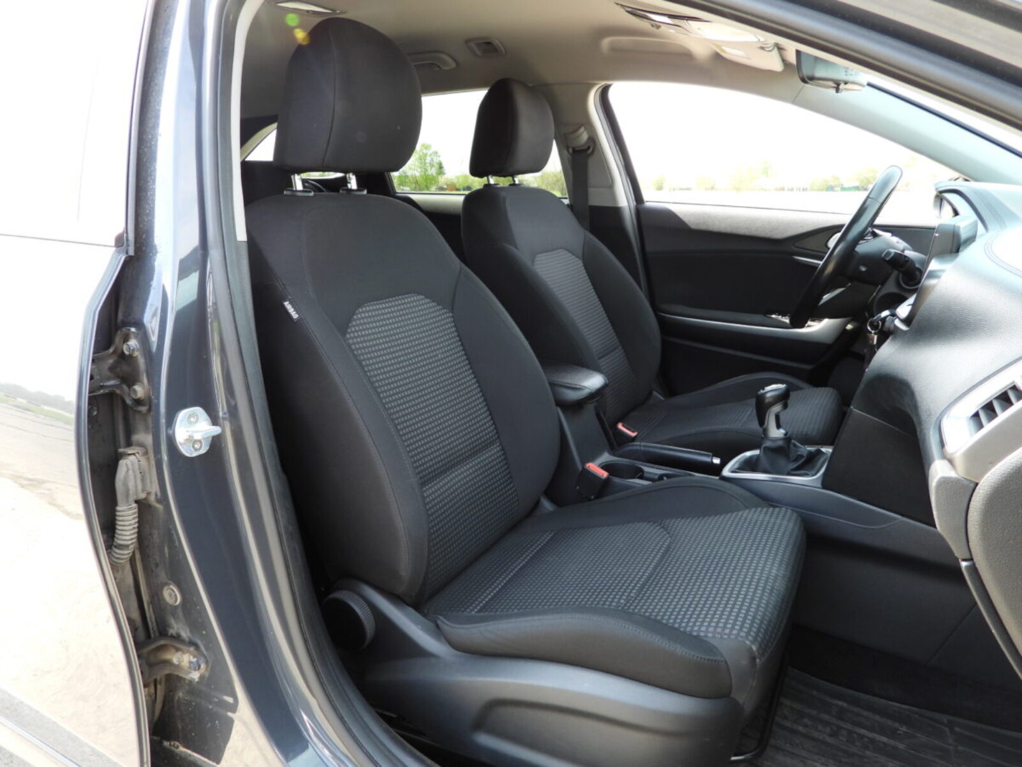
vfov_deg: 56.8
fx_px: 709
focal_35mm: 24
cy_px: 384
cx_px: 511
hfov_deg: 71.6
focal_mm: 4.3
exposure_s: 1/100
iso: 100
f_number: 2.8
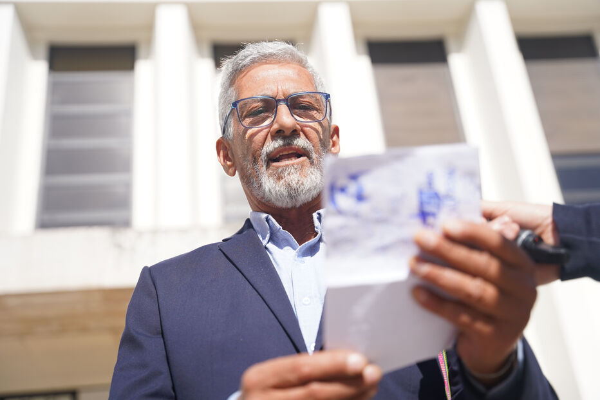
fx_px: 818
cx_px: 300
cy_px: 200
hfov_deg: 40.3
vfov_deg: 27.5
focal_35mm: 49
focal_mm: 49.1
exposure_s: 1/1250
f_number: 2.8
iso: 100
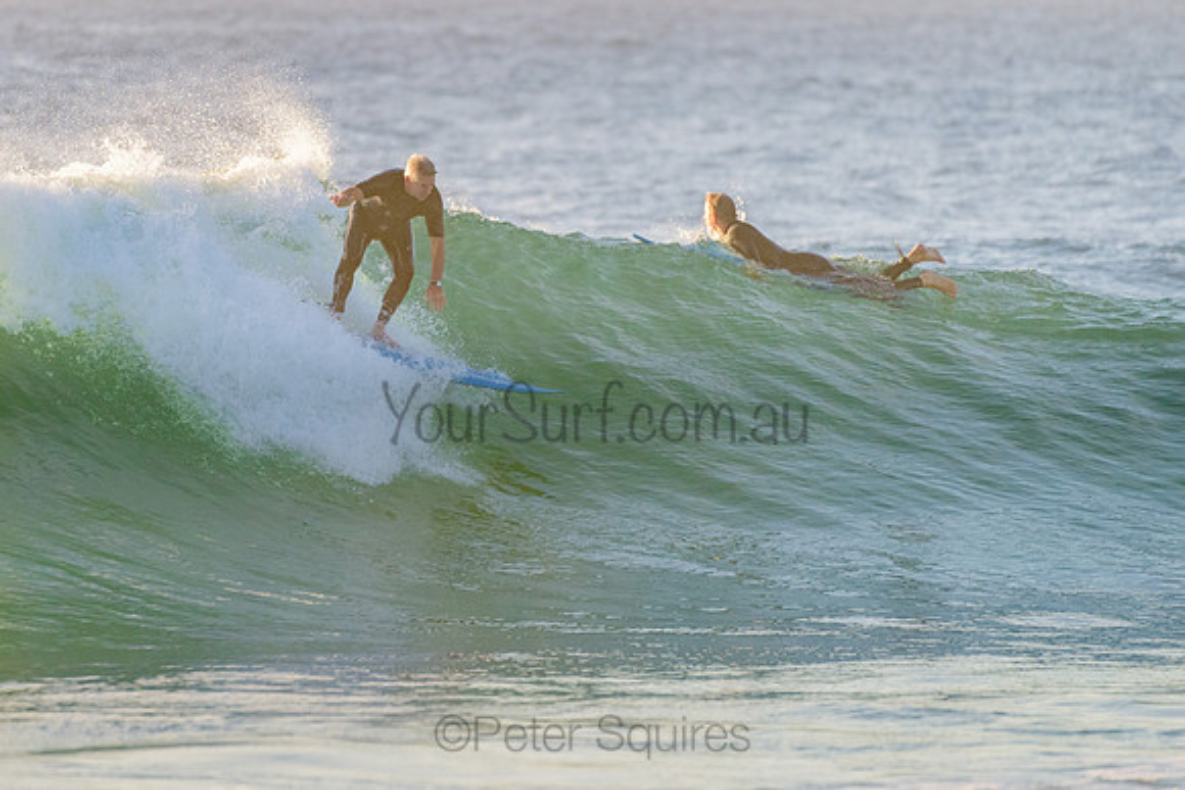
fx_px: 20157
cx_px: 483
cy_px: 316
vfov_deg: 2.2
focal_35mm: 612
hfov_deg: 3.4
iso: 1000
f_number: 5.6
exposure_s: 1/2000
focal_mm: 500
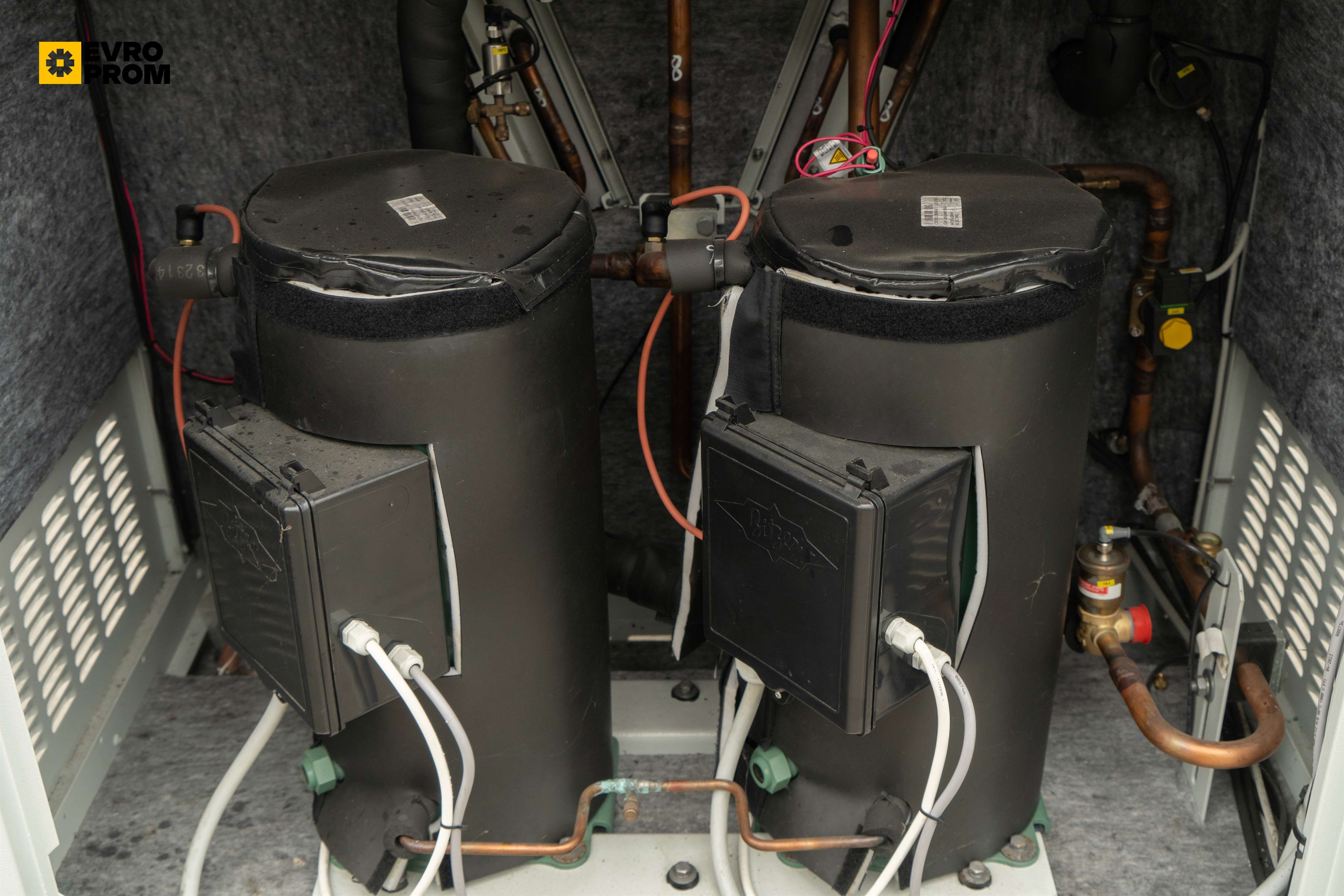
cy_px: 448
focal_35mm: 39
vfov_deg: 34.2
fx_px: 1456
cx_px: 672
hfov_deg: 49.6
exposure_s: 1/60
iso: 250
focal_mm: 39
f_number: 6.3
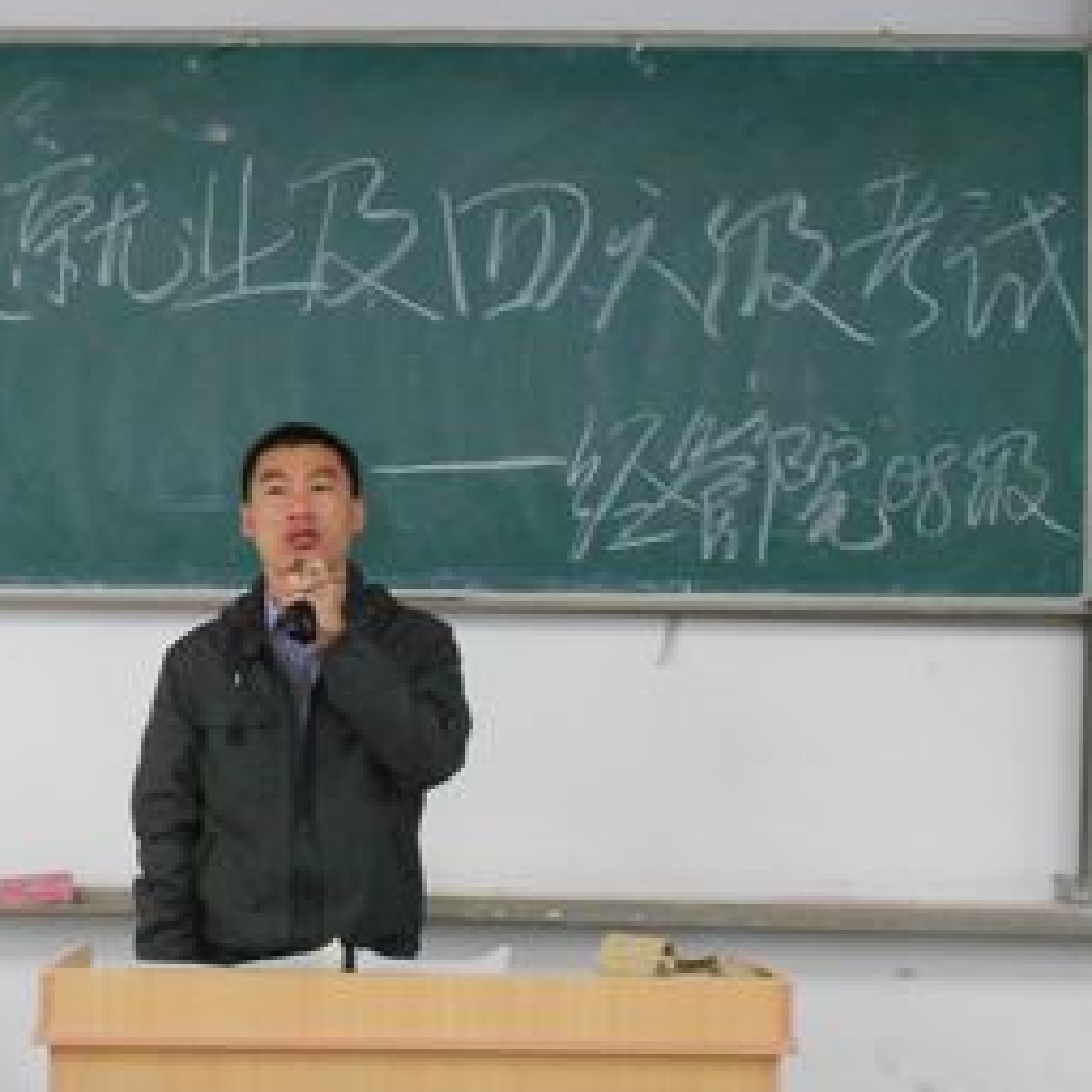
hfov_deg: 24.1
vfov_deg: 24.3
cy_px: 616
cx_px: 303
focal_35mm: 71
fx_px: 2534
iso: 800
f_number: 4.5
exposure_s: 1/40
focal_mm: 8.8
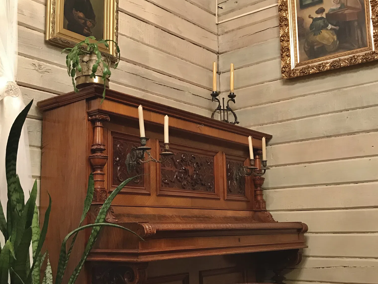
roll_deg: +1.0
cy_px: 165
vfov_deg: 32.8
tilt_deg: +9.0
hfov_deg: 42.9
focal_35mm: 44
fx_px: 480
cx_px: 182
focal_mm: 3.99
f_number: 1.8
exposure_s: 1/17
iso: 100
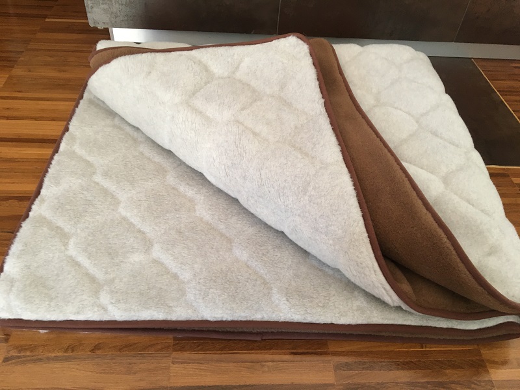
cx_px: 260
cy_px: 195
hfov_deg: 61.7
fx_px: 436
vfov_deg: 48.2
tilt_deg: -46.2
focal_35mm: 29
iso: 100
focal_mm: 4.15
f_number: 2.2
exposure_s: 1/33
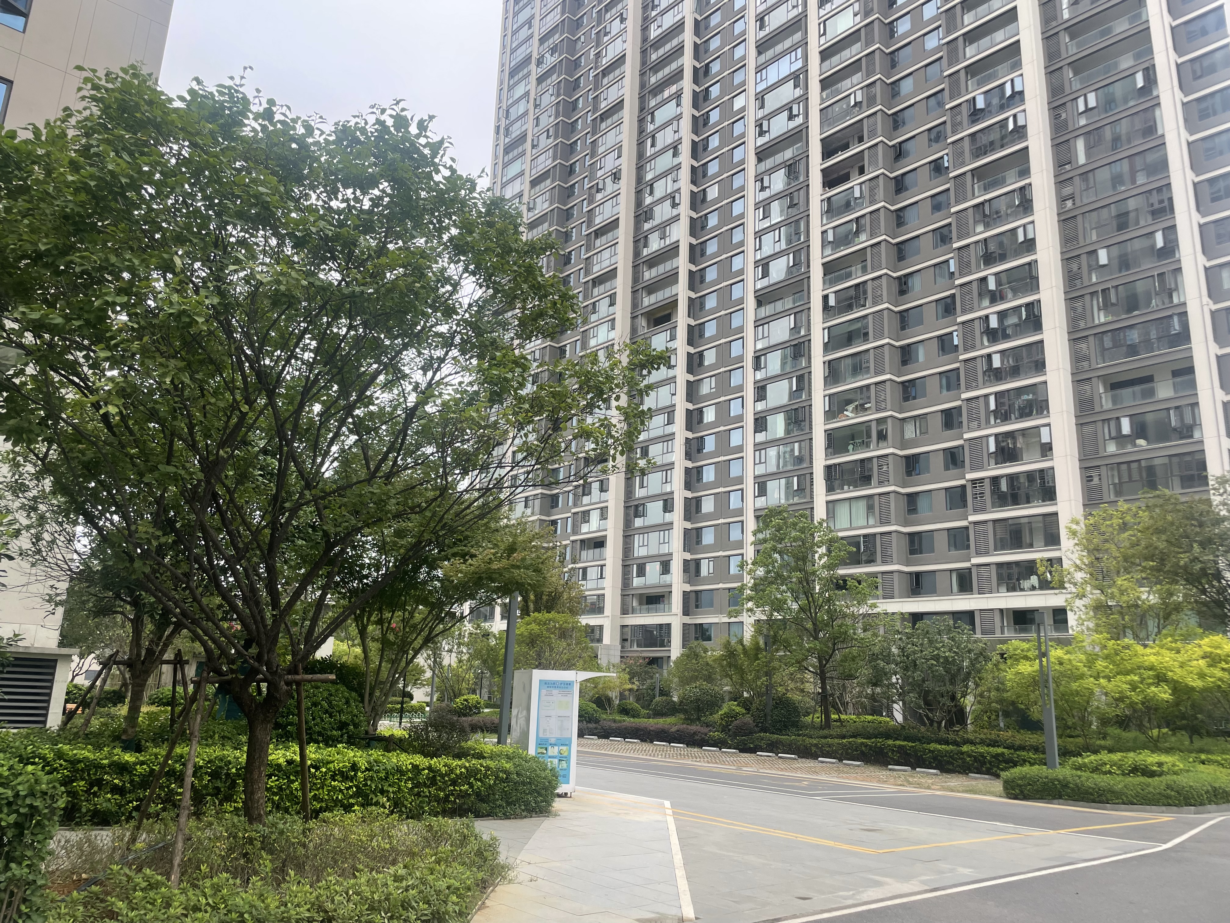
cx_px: 615
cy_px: 462
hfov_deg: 67.3
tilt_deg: +14.5
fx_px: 924
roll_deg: -2.2
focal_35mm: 26
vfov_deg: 53.1
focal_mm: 4.2
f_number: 1.6
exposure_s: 1/587
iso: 32
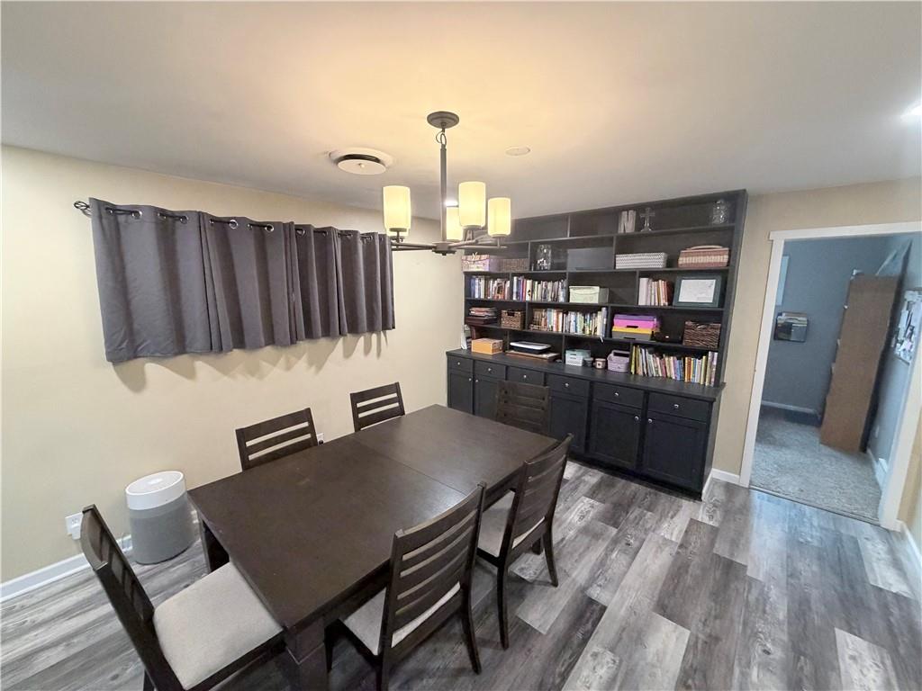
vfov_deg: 85.7
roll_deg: -0.3
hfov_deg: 102.1
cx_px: 461
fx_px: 373
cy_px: 346
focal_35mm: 14
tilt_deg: -9.6
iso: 400
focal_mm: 2.22
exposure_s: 1/60
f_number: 2.2
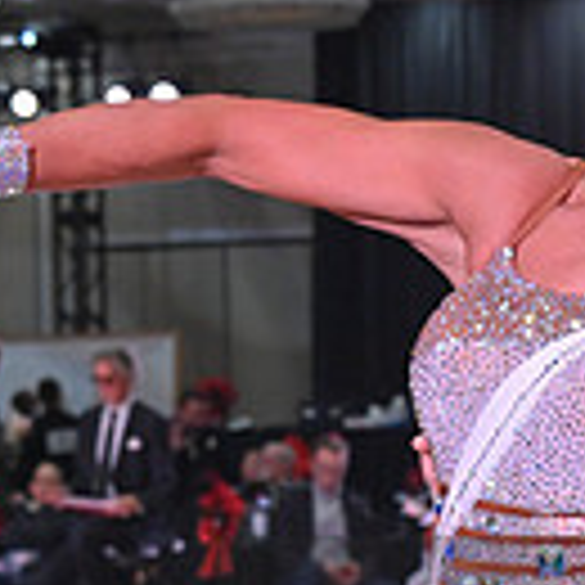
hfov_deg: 9.4
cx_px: 839
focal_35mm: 182
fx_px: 3480
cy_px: 688
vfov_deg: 9.5
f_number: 5
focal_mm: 48
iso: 2500
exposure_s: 1/400
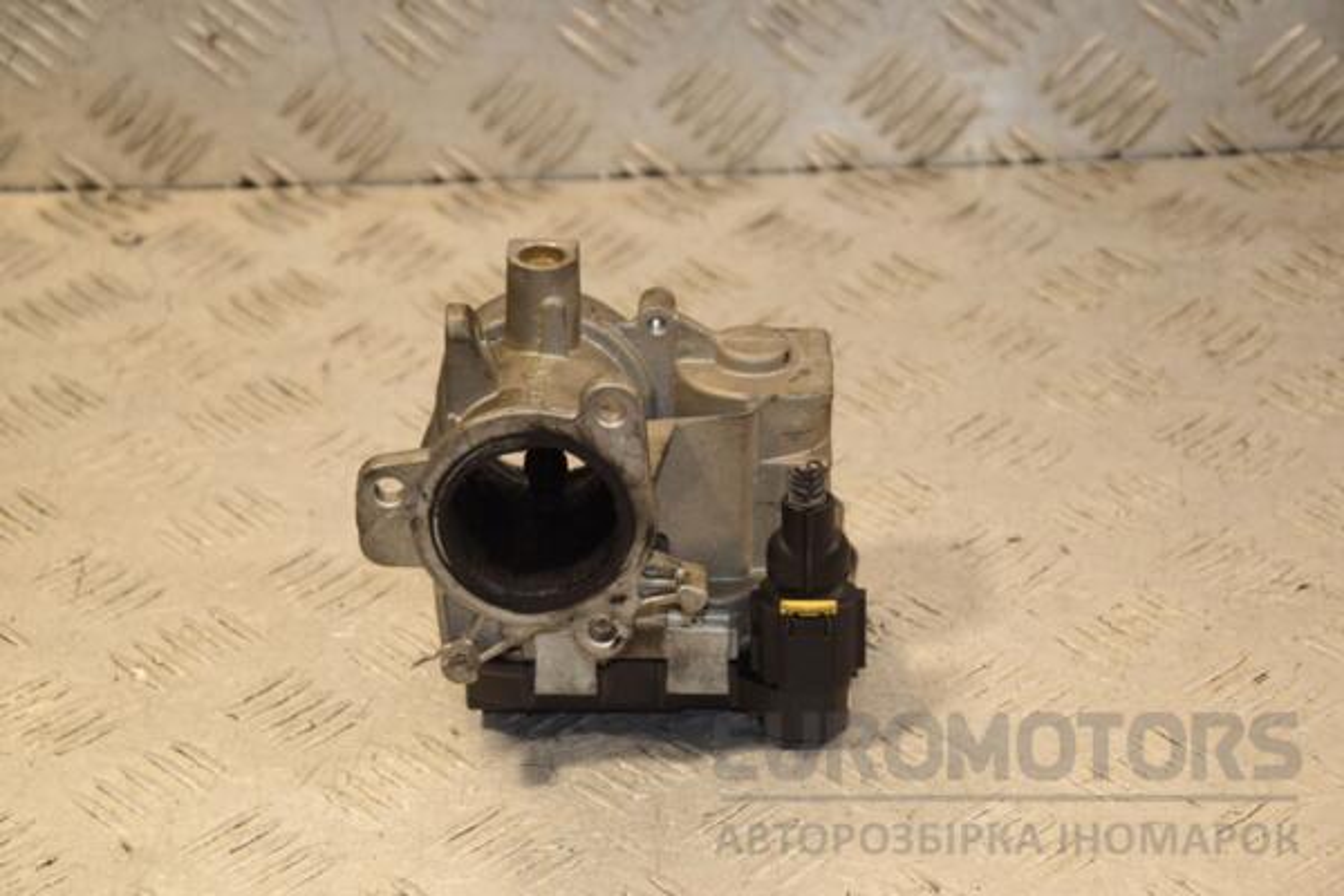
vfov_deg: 13.0
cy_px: 448
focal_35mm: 105
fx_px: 3920
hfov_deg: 19.5
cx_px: 672
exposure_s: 1/200
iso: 800
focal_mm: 70
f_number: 7.1
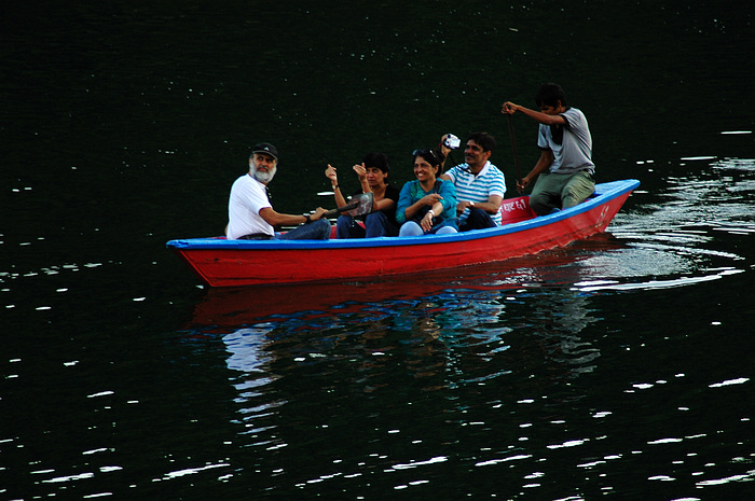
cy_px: 250
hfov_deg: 4.6
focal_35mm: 450
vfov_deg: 3.0
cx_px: 378
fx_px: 9426
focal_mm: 300
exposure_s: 1/160
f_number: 5.6
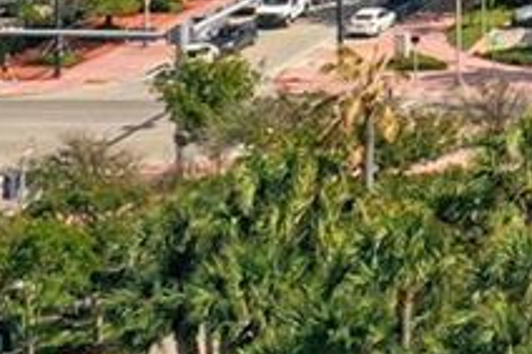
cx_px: 1388
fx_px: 3116
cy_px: -367
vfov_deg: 6.3
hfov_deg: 8.7
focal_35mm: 211
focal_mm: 10.26
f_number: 6.3
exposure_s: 1/80
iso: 200
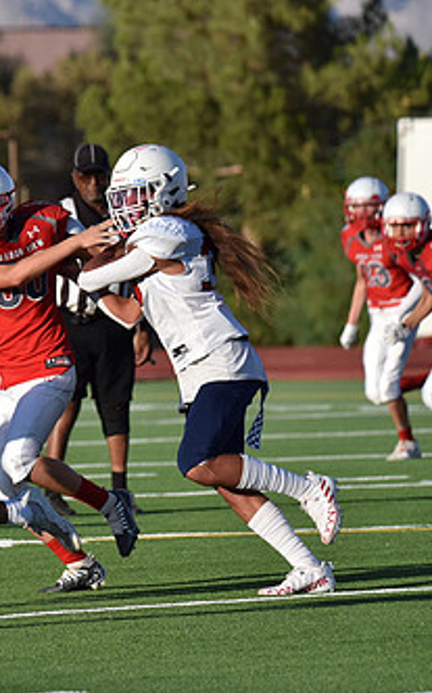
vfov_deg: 4.2
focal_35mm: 499
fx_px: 9416
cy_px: 352
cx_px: -165
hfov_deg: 2.6
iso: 720
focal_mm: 280
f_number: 5.6
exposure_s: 1/4000
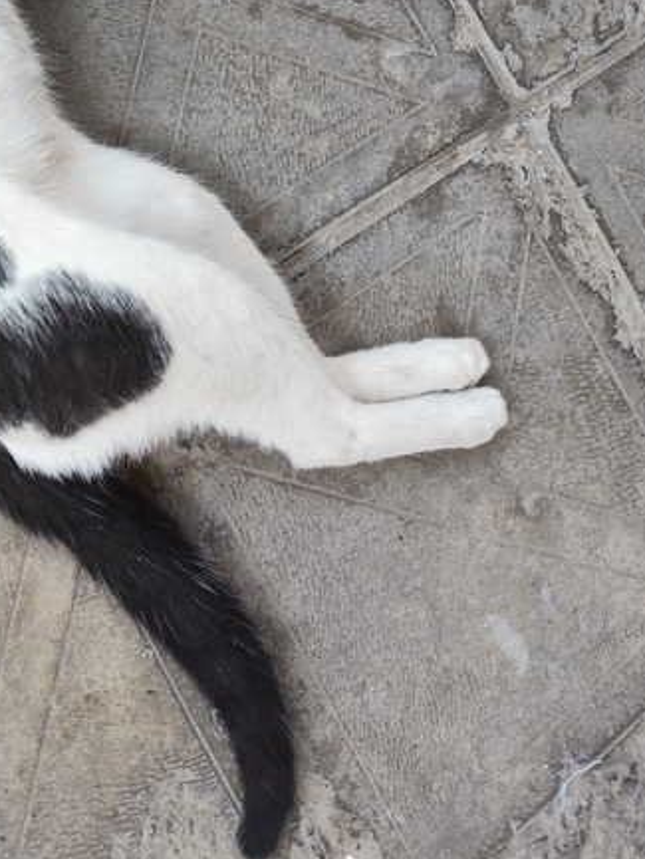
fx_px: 1316
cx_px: 26
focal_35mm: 53
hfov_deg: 26.3
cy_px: -17
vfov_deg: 32.9
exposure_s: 1/100
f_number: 1.79
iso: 125
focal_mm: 4.71
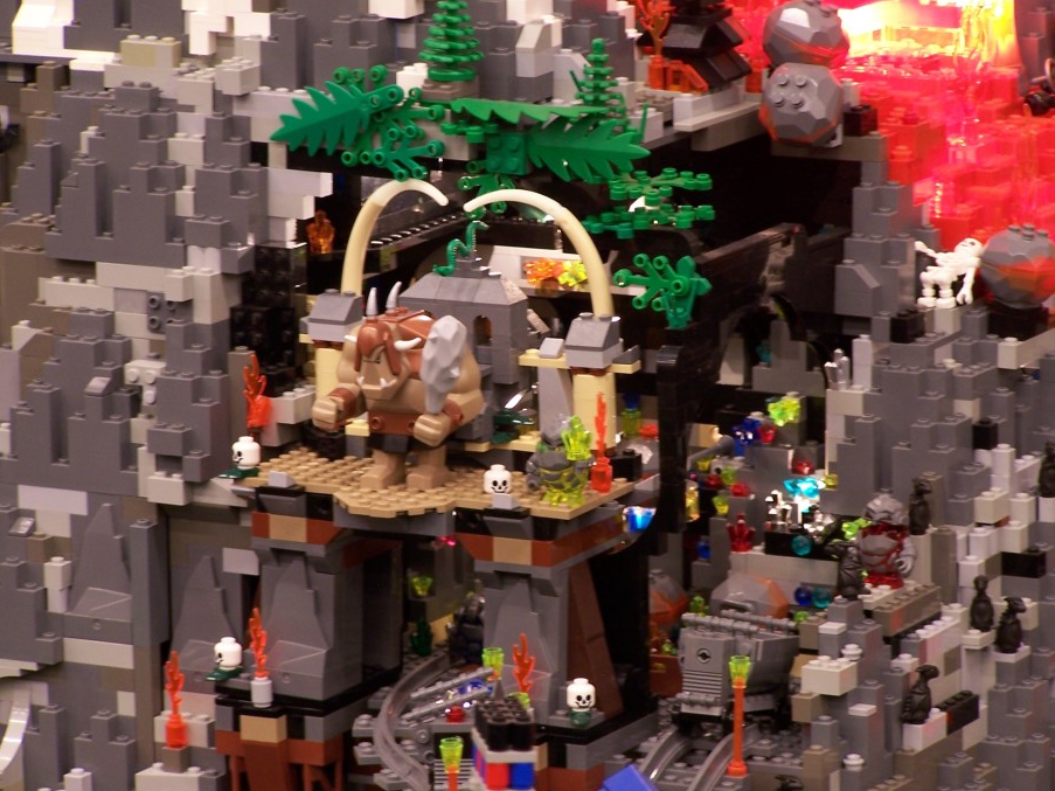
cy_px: 402
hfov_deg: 8.4
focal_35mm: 237
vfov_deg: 6.3
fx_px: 7222
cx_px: 592
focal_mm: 34.6
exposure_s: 1/2
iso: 80
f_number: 3.2
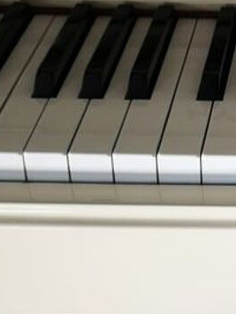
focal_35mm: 101
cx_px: 394
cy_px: -49
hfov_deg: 13.5
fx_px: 918
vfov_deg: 18.6
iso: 50
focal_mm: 5.58
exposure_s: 1/108
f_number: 1.8
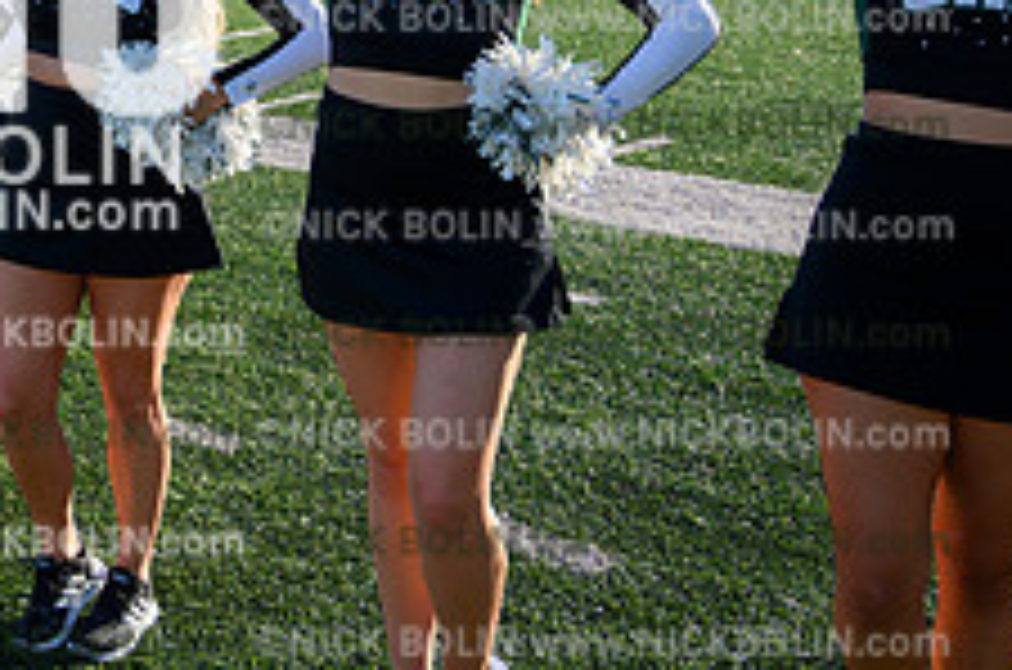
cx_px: -103
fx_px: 1739
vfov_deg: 21.1
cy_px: 18
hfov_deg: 29.3
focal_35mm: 62
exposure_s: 1/640
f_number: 4
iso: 125
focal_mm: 24
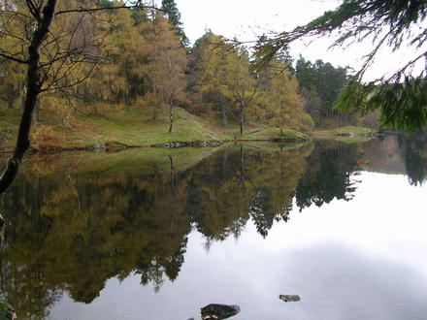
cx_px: 214
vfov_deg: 37.7
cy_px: 160
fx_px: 469
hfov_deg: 49.0
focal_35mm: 38
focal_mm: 5.8
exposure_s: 1/43.3
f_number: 2.8
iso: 50
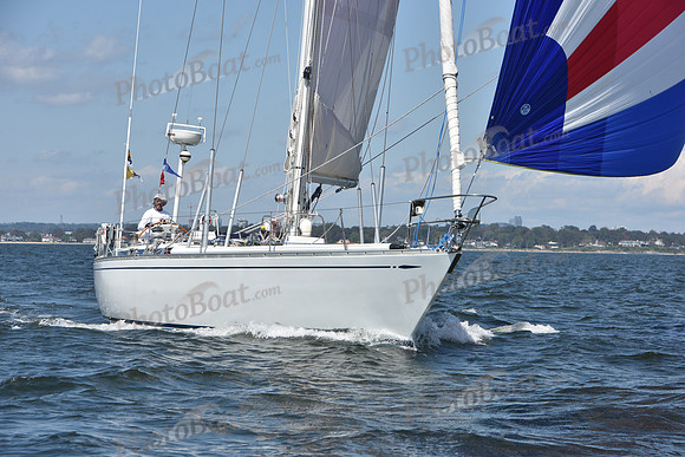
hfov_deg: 17.1
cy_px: 228
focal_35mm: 120
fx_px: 2284
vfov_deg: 11.4
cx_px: 342
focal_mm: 120
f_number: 10
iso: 320
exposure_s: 1/1250
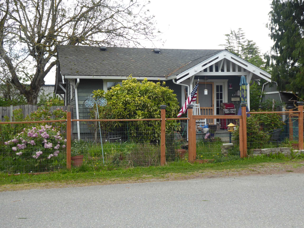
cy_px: 114
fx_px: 430
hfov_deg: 38.9
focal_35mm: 49
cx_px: 152
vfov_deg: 29.7
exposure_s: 1/160
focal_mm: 8.4
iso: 80
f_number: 4
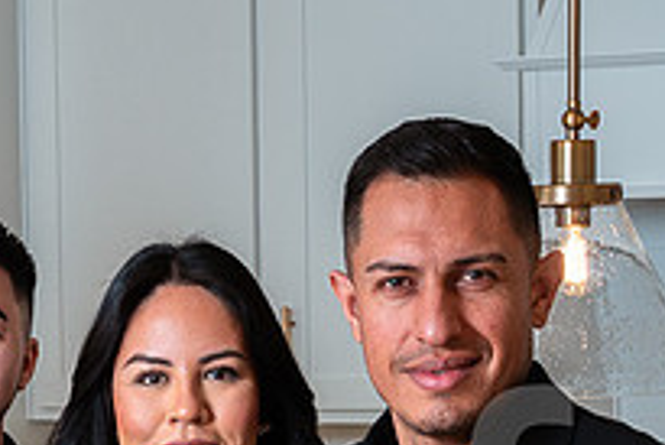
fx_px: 3660
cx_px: -10
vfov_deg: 6.9
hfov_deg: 10.3
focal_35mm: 198
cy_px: 570
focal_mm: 70
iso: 320
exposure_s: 1/125
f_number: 10
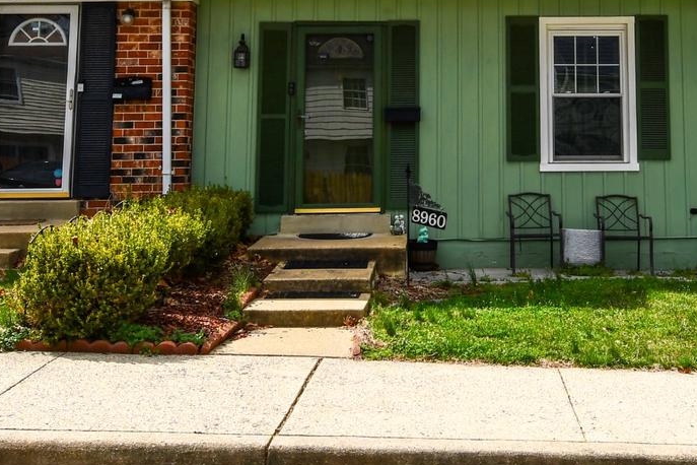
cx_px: 480
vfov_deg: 29.4
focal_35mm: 44
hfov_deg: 43.7
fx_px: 852
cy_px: 55
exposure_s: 1/320
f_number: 9
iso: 100
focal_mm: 14
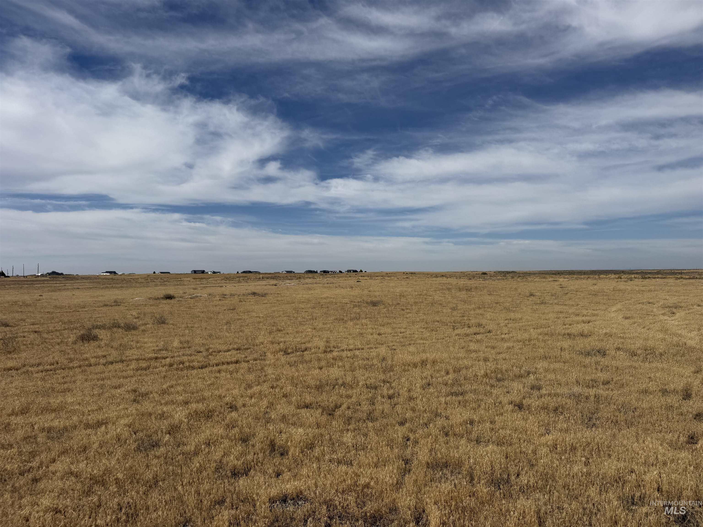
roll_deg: -0.3
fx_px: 487
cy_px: 264
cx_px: 352
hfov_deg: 71.6
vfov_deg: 56.8
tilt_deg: +1.1
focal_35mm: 24
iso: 80
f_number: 1.78
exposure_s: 1/11905
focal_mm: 6.76
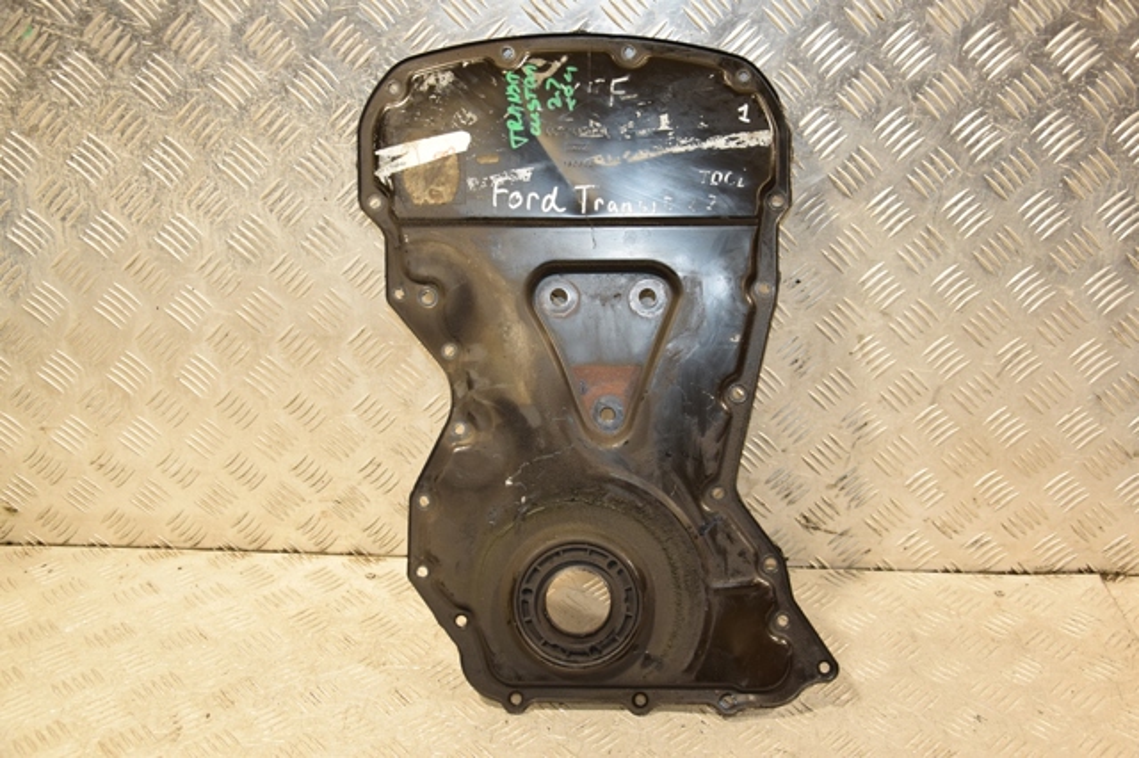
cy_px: 379
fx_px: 1186
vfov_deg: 35.5
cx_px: 570
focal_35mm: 38
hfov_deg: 51.3
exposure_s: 1/125
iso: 800
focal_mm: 25
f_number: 5
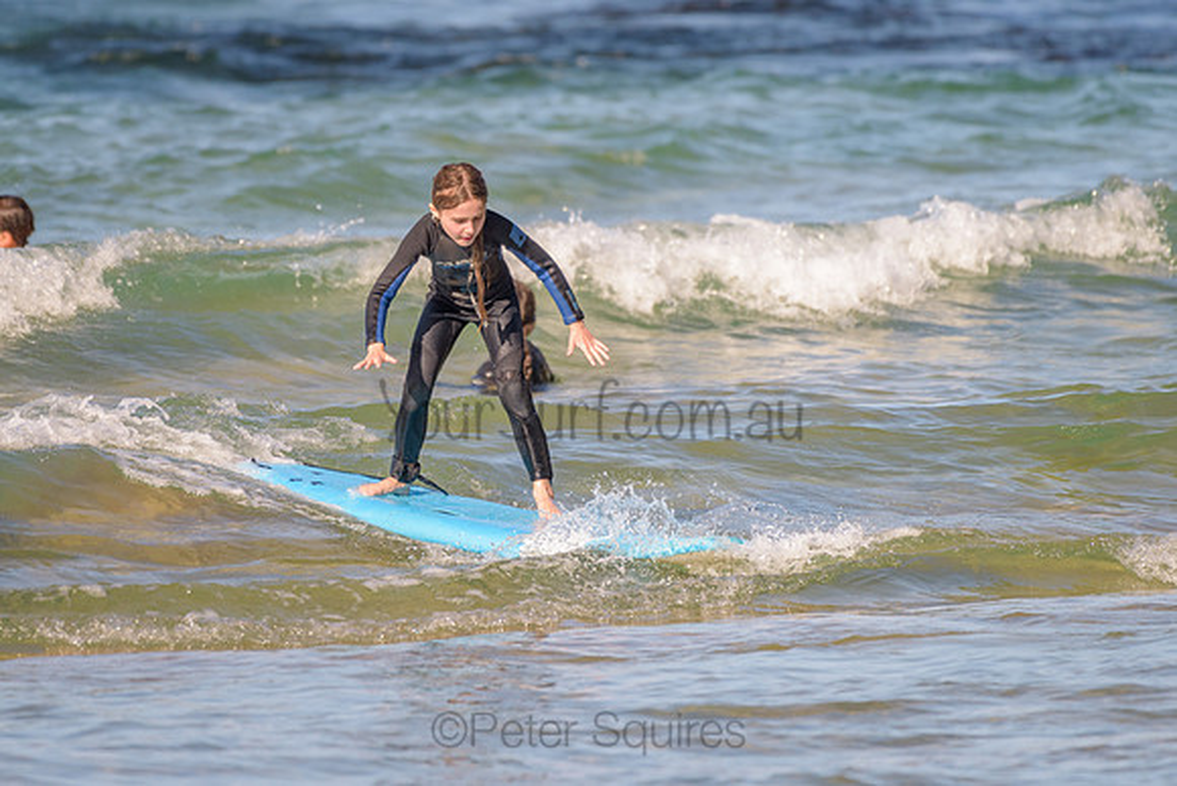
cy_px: 304
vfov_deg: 2.2
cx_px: 463
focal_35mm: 613
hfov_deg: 3.4
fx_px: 20057
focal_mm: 500
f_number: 5.6
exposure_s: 1/2000
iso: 250
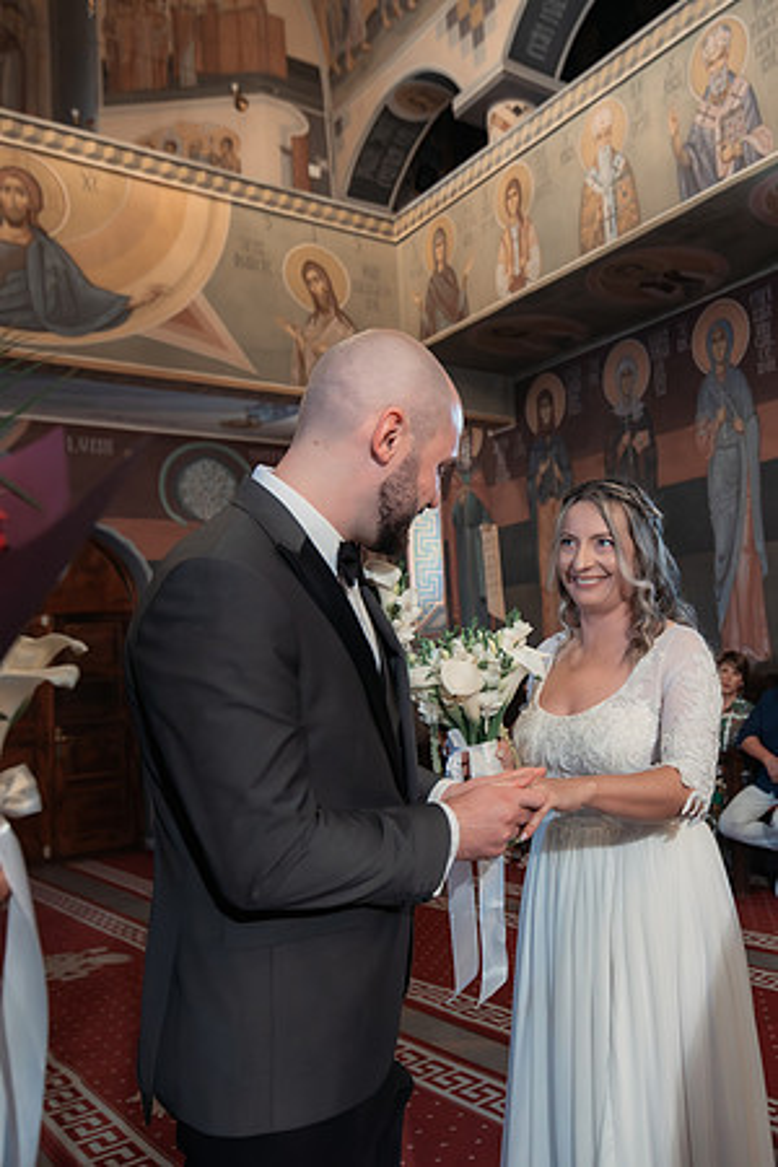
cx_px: 616
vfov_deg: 62.0
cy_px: 584
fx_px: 972
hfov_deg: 41.8
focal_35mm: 30
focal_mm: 20
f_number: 2.8
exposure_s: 1/200
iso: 3200
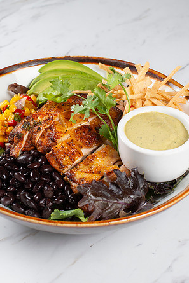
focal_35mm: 83
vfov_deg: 24.5
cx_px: 79
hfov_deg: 16.5
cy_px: 146
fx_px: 653
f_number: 8
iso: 200
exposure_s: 1/125
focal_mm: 50
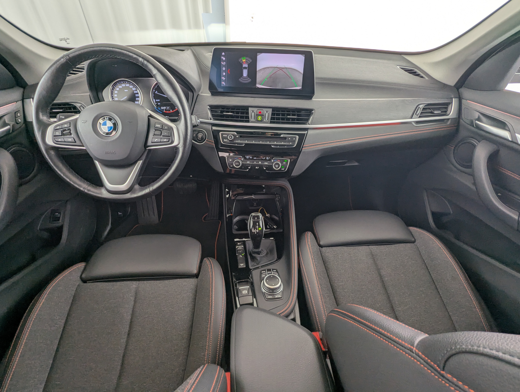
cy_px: 196
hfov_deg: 94.4
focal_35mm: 16
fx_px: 241
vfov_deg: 78.2
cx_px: 260
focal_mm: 2.35
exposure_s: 1/31.9
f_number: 2.2
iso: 42
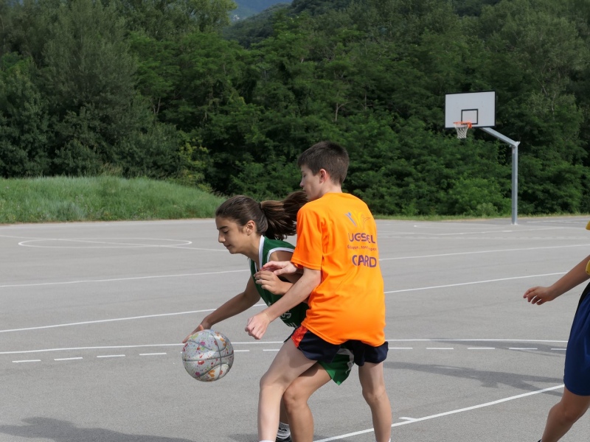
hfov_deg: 26.0
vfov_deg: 19.6
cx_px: 295
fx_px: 1278
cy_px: 221
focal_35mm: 75
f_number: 3.5
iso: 125
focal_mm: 25.3
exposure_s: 1/1600
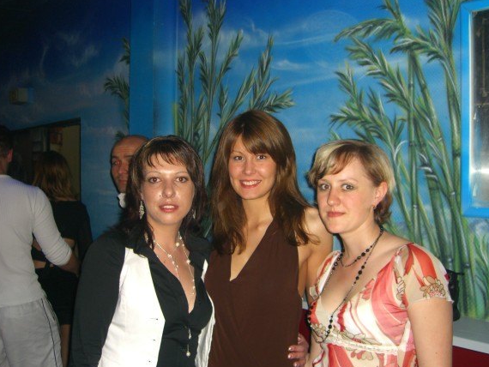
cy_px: 188
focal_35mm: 40
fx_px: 565
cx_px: 245
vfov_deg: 36.0
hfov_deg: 46.8
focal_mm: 7.9
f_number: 2.8
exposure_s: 1/60
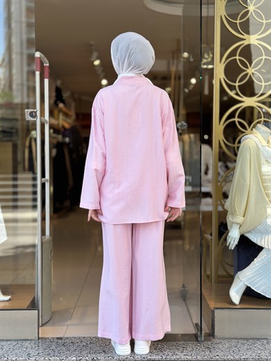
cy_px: 180
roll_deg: -0.6
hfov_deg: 30.3
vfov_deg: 39.7
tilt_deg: -2.2
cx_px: 136
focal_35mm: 48
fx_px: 501
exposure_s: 1/597
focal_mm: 6.86
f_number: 1.78
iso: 80
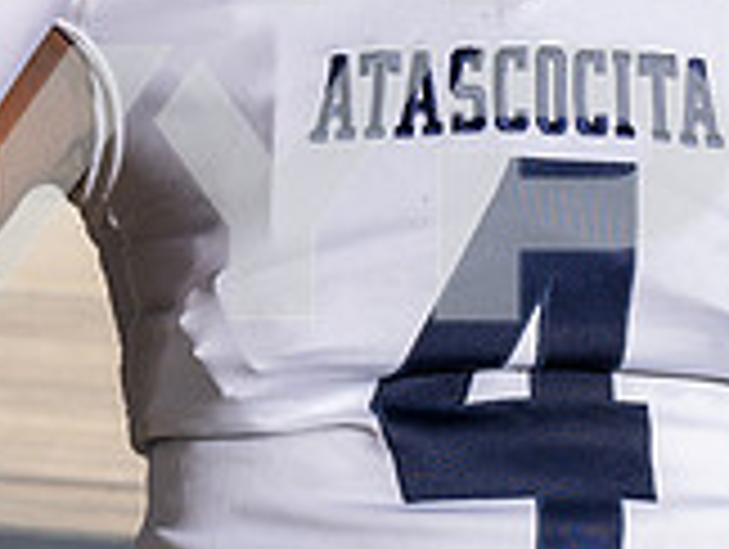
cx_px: 392
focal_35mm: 168
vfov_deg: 8.7
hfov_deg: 11.7
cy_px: -130
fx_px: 3543
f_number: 10
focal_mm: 63
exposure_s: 1/250
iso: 160
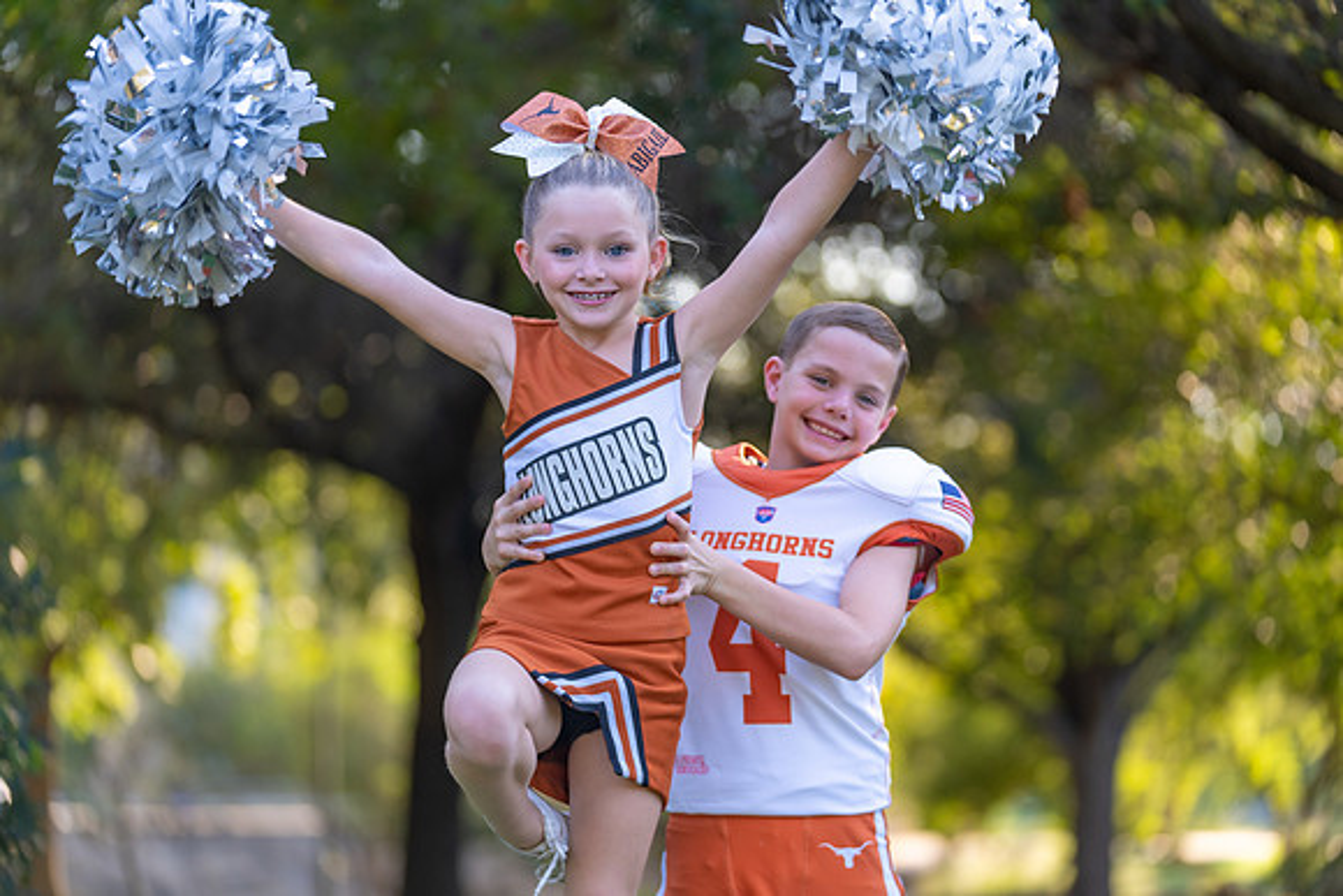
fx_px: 4701
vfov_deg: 10.9
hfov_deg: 16.3
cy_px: 448
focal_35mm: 126
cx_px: 672
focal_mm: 126
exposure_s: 1/320
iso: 200
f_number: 2.8
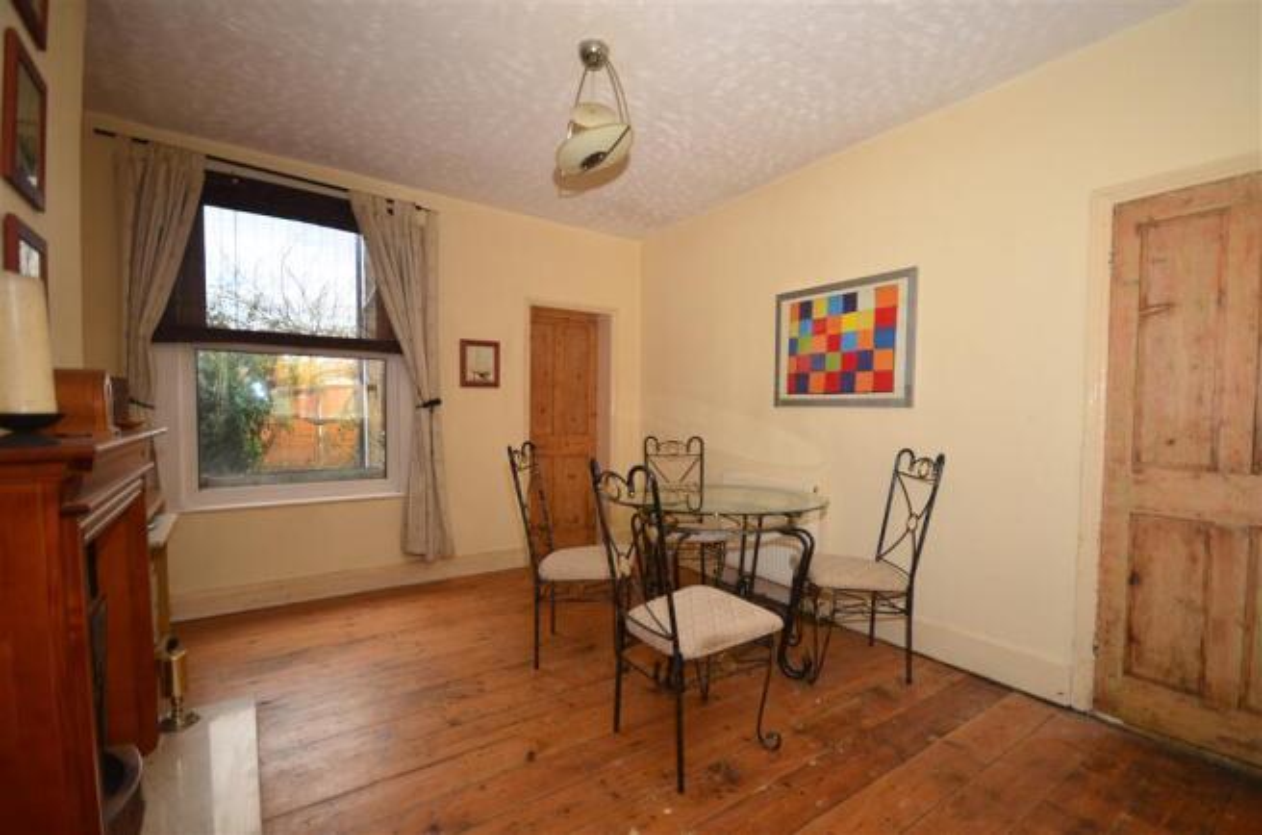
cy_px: 418
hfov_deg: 100.5
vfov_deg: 77.0
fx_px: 525
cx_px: 631
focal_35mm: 15
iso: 640
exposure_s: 1/200
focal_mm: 10
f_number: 4
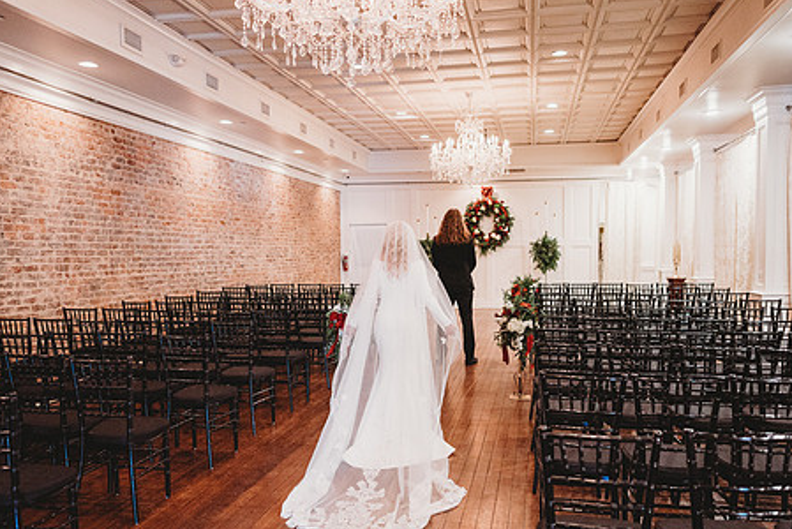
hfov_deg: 60.2
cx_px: 402
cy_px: 278
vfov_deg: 42.4
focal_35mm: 31
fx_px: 682
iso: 1600
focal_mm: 24
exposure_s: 1/160
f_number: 2.2
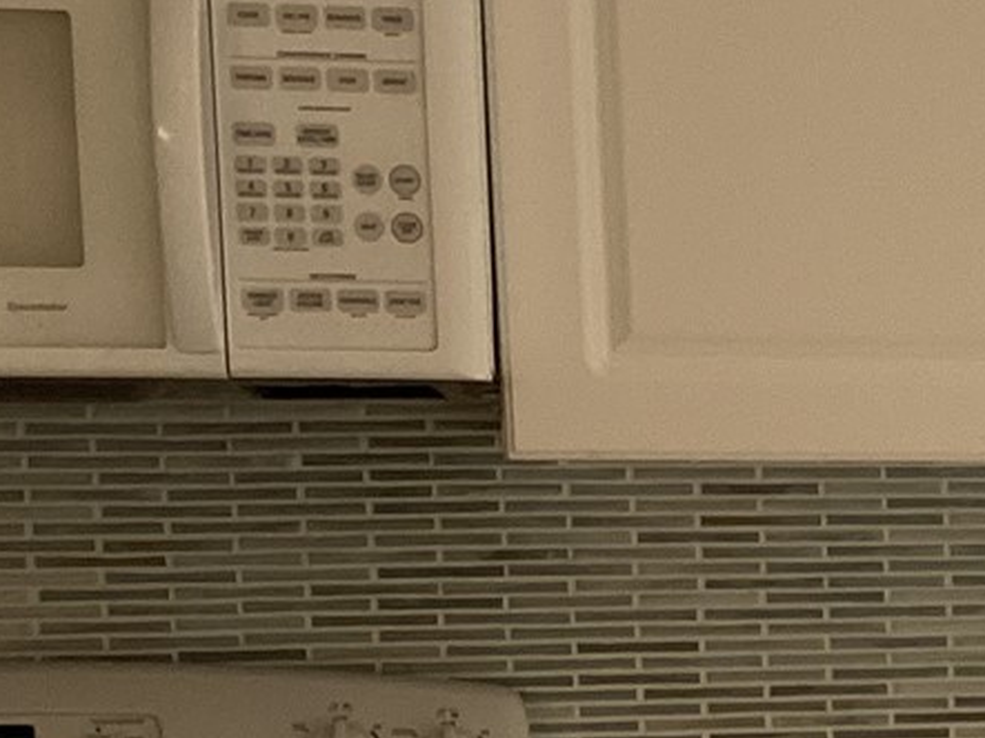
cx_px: 1483
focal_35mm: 112
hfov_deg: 16.1
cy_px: 920
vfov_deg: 12.8
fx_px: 3186
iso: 80
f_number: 2.4
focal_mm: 3.3
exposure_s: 1/60
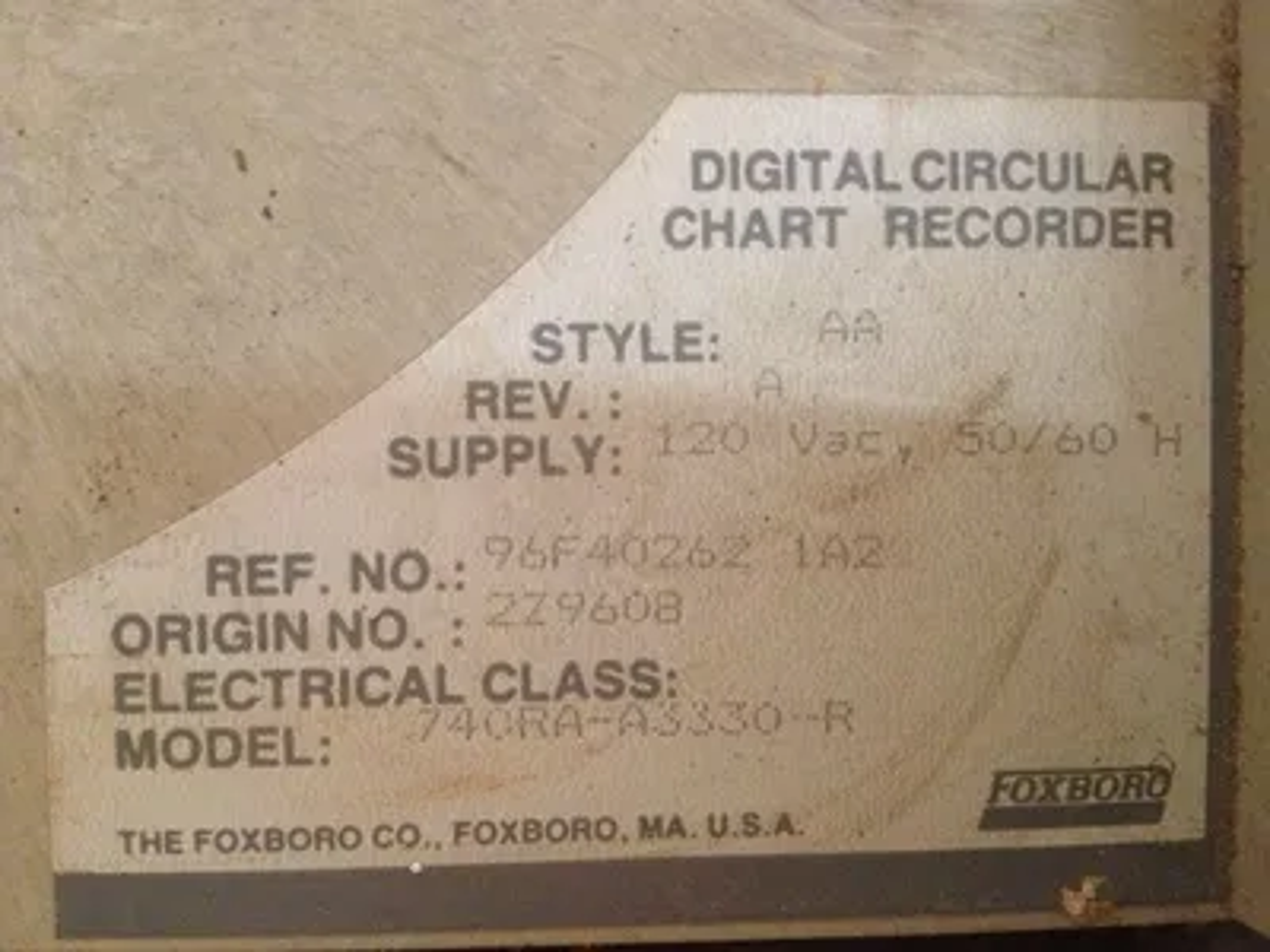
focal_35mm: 35
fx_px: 1284
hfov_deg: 52.6
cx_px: 635
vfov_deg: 40.7
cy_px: 476
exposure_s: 1/20
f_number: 2.4
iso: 400
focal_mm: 4.28
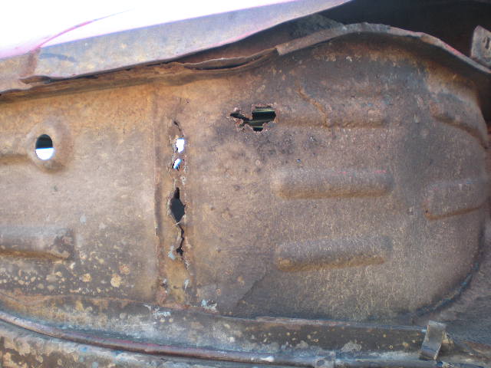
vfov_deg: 37.7
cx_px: 246
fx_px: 539
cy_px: 184
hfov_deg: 49.0
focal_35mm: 38
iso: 93
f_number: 3.1
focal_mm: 6.3
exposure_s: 1/62.7
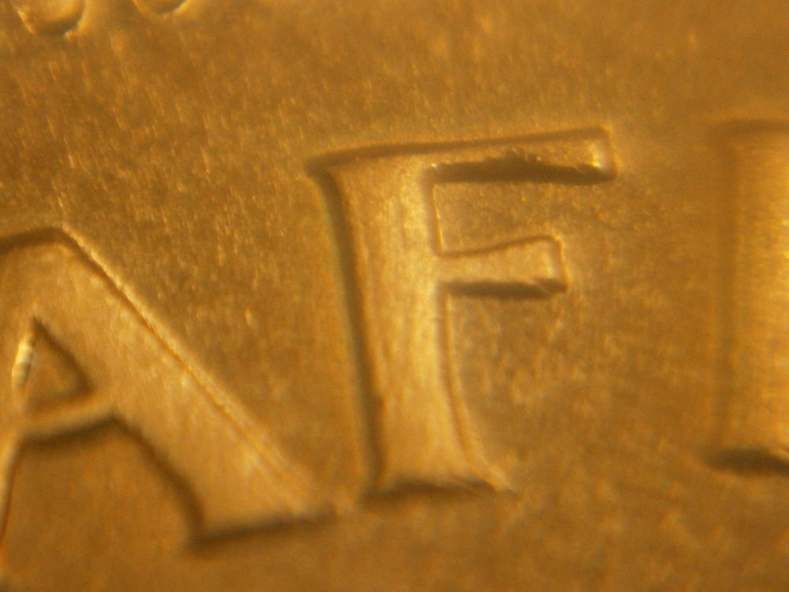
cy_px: 296
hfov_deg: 15.2
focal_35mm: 130
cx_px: 394
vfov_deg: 11.4
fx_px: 2963
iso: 800
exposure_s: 1/50
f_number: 6.5
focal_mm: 23.5
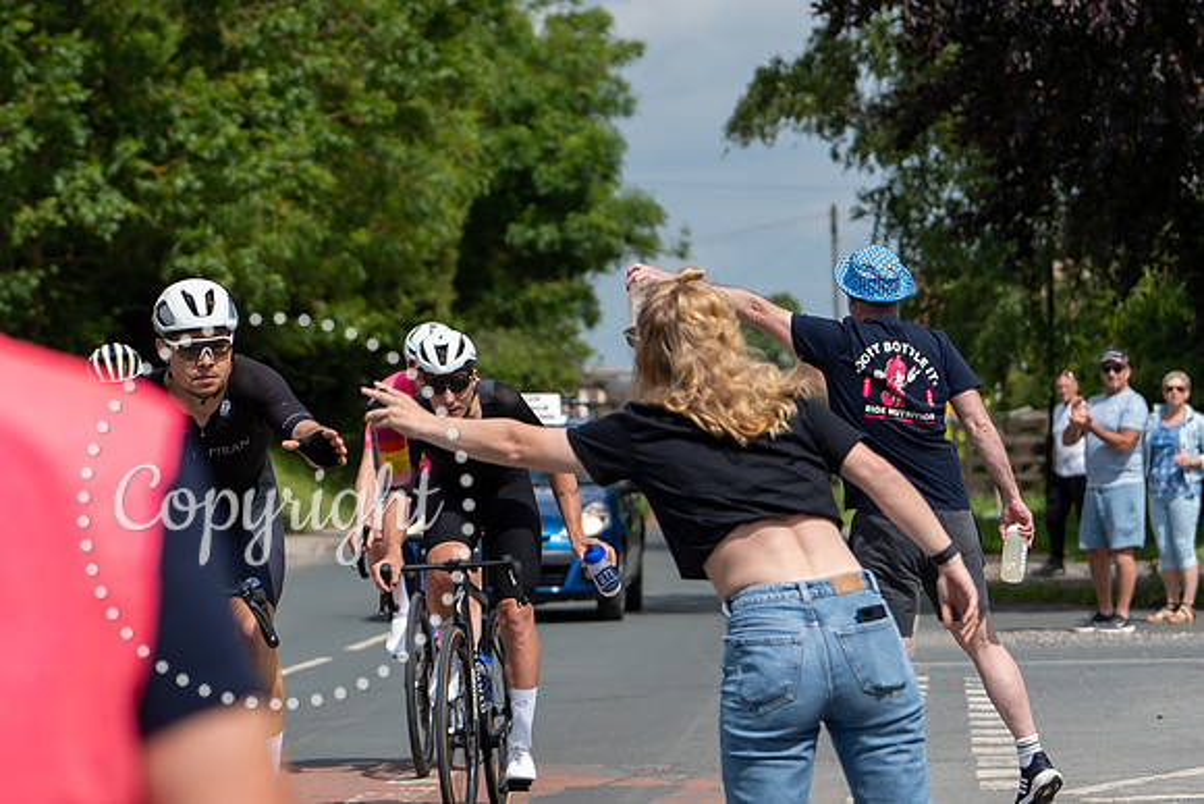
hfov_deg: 10.1
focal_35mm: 203
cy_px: 543
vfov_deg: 6.8
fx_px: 6804
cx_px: 427
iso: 100
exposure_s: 1/1250
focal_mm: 91
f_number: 3.5
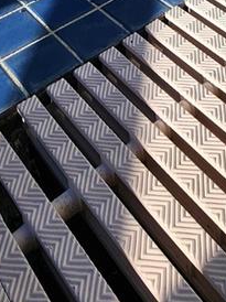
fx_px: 497
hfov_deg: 25.5
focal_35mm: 57
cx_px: 144
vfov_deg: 20.8
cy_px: -262
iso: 50
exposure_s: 1/2352
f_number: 2.2
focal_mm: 2.2
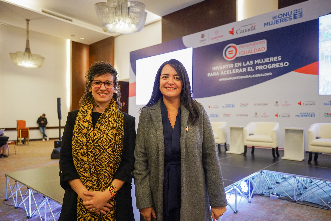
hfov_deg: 71.5
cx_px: 166
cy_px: 110
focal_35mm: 25
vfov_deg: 51.3
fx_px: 230
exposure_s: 1/125
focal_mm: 25
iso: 1600
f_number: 2.8
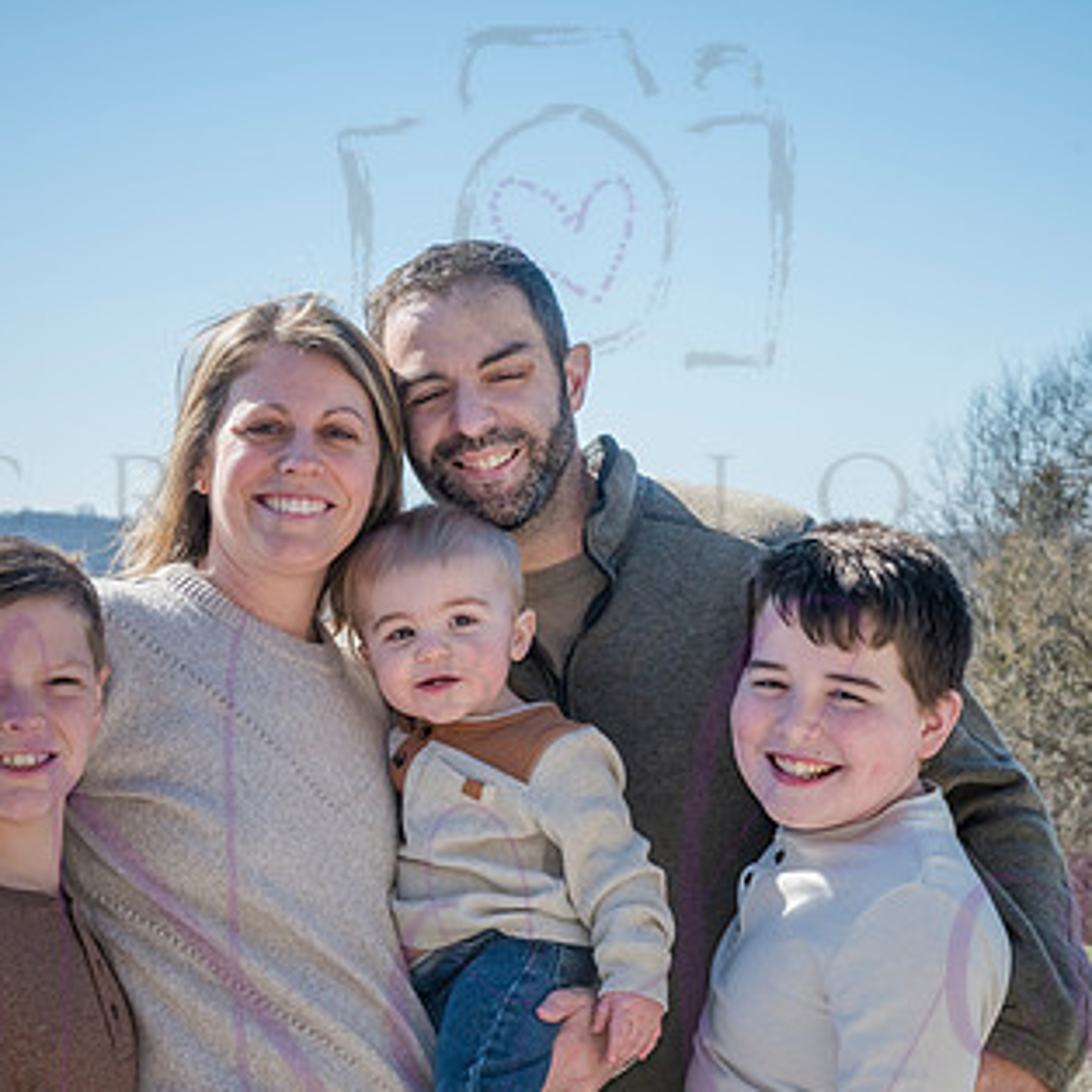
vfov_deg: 19.1
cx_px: 581
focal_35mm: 91
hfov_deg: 19.1
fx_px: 3248
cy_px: 666
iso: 400
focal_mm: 58
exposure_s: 1/320
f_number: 13
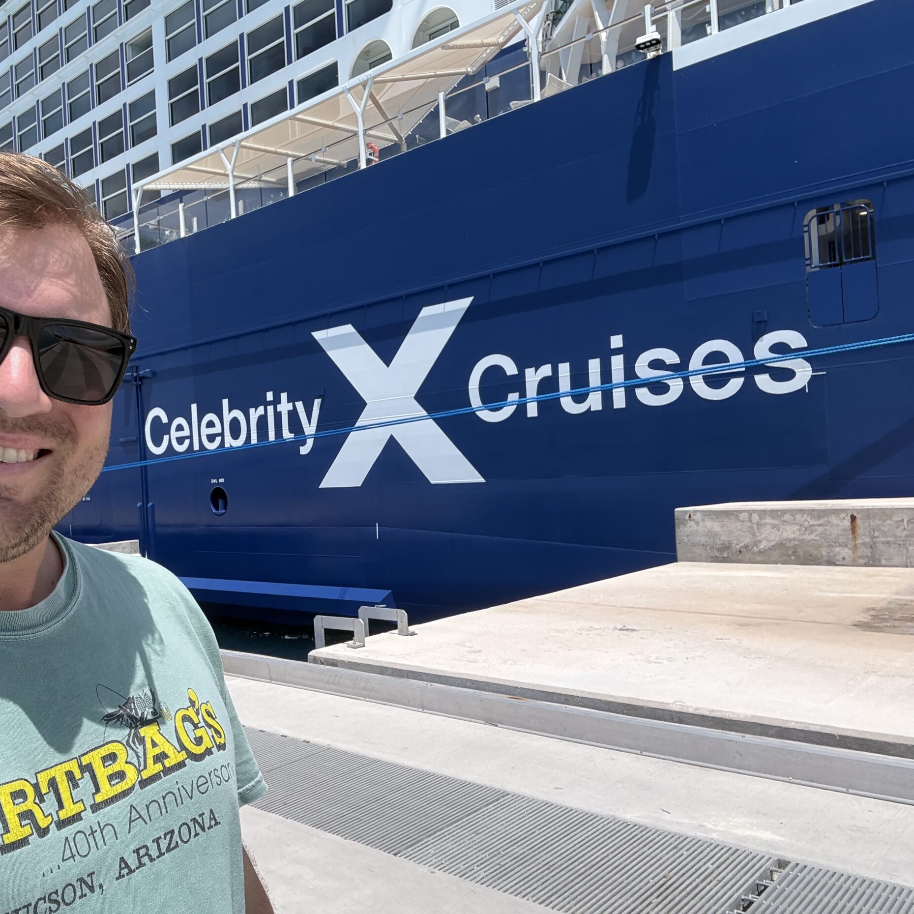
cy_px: 457
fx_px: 836
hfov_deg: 56.5
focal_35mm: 28
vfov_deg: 57.3
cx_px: 331
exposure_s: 1/1172
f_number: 1.9
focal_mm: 2.69
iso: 32
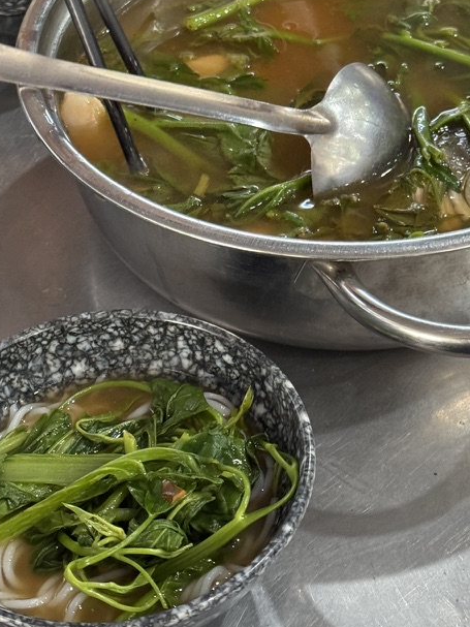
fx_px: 1467
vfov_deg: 24.0
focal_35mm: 81
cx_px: 240
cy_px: 187
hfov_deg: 18.2
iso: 250
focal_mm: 6.76
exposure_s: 1/57
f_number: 1.78
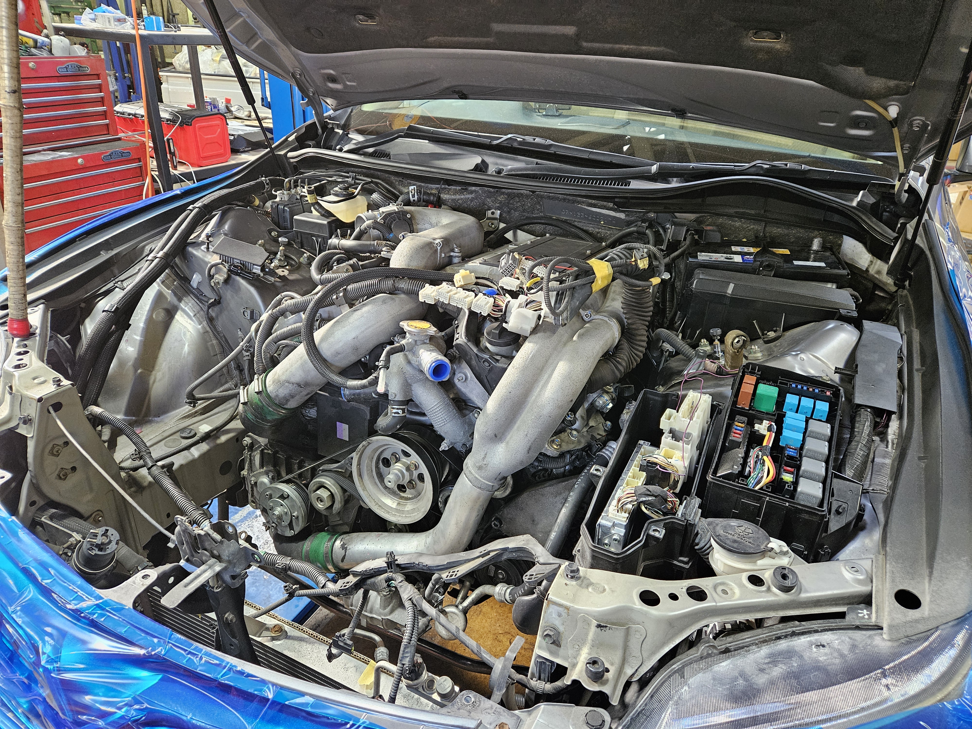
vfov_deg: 58.9
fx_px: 646
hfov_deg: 73.9
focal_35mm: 23
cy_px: 364
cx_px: 486
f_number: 1.8
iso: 500
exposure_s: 1/120
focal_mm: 5.4
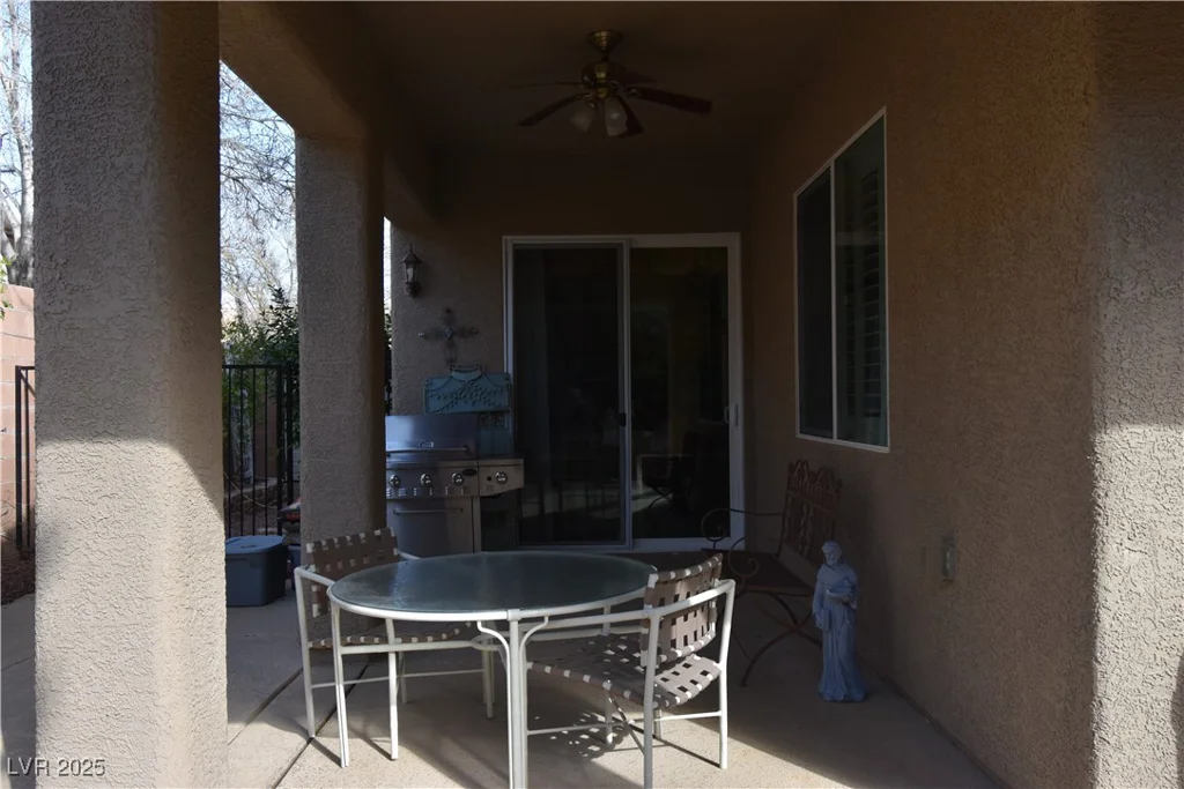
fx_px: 987
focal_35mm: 30
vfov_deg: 43.6
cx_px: 592
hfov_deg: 61.9
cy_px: 394
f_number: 8
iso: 250
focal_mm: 20
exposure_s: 1/250
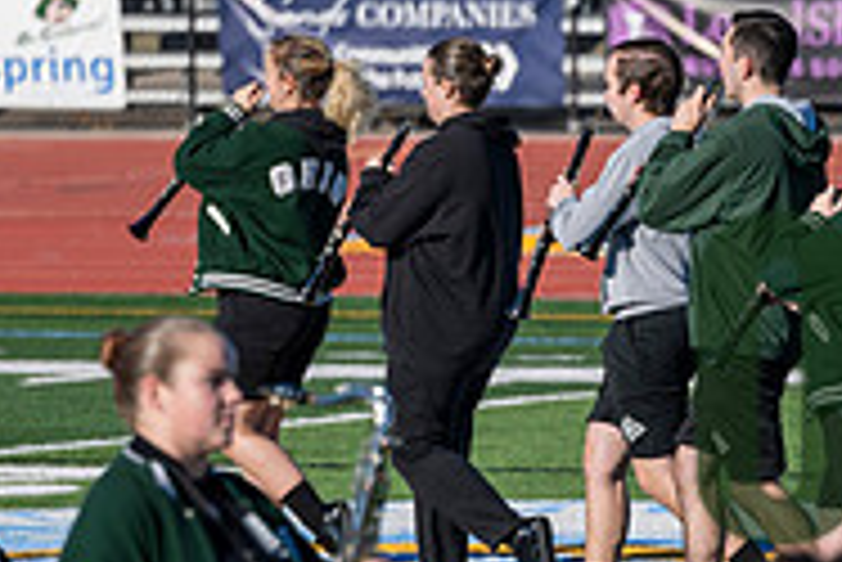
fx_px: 14512
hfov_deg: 3.3
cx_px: 1036
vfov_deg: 2.2
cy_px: 425
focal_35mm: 620
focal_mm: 200
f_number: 4
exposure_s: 1/2000
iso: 160
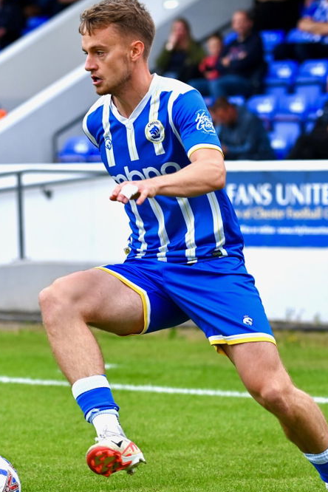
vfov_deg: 9.5
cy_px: 258
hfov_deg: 6.4
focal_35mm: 216
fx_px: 2952
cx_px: 161
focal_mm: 120
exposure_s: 1/1600
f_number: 4
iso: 320
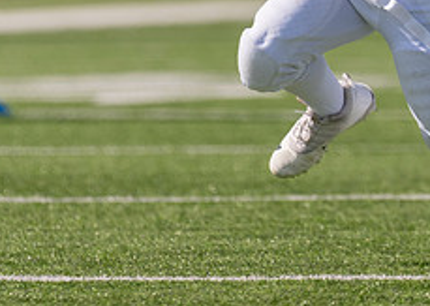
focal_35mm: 768
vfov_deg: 1.9
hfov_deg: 2.6
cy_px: -62
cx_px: 308
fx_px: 9368
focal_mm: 239
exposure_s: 1/3200
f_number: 4
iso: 160
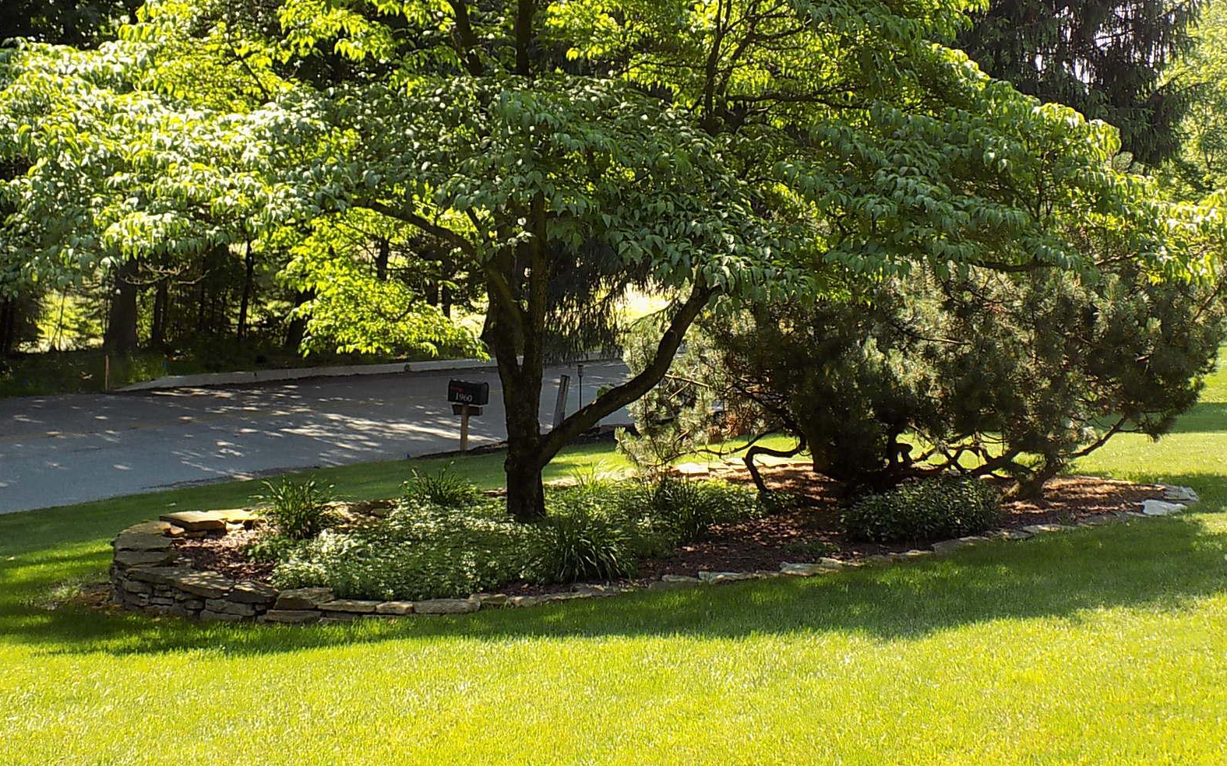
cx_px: 608
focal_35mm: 56
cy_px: 352
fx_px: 1872
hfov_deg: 36.3
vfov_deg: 23.1
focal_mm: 9.3
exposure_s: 1/125
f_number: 3.9
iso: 80
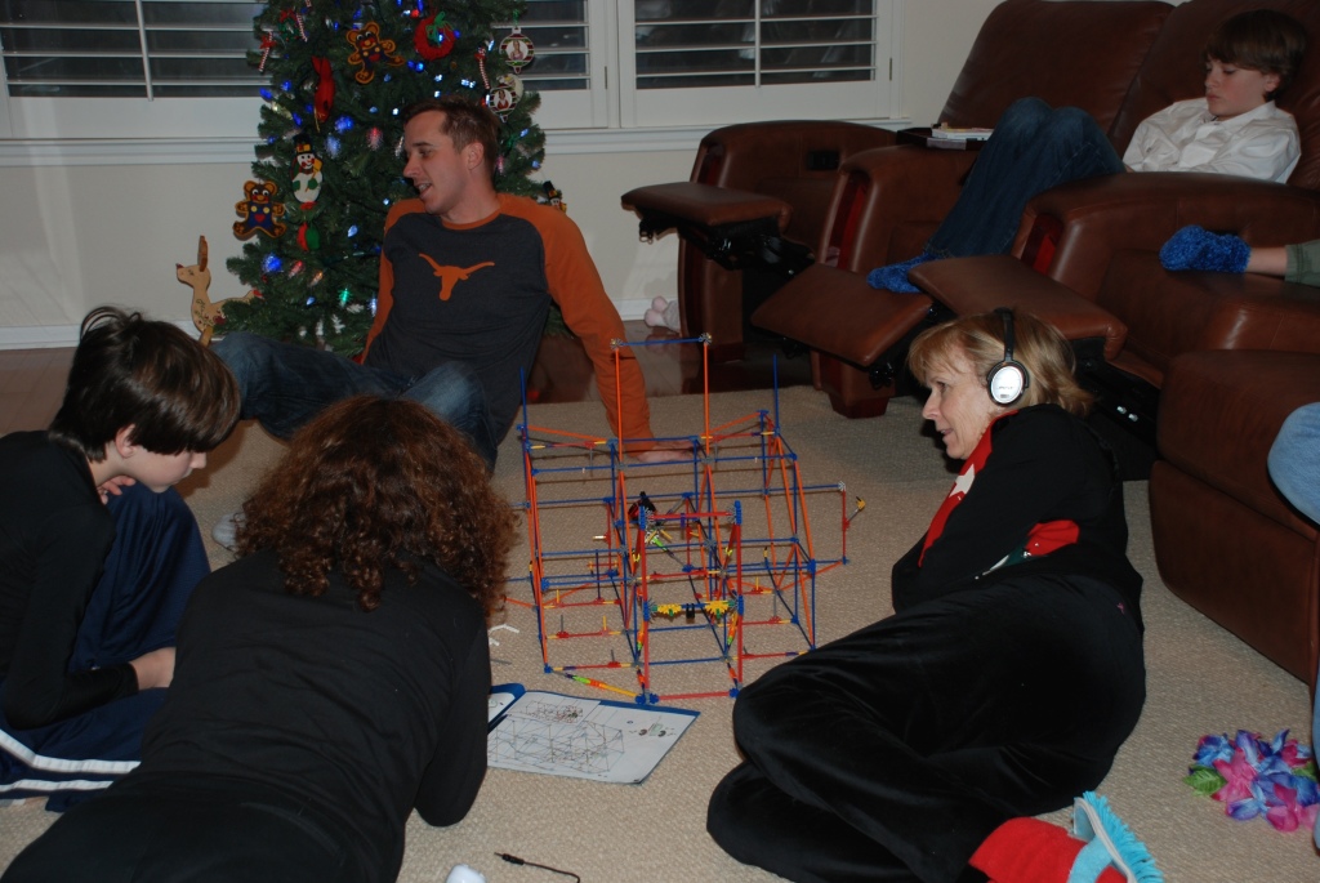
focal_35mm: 48
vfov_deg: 28.1
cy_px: 442
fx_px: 1762
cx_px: 660
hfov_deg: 41.1
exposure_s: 1/60
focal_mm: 32
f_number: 4.2
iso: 200
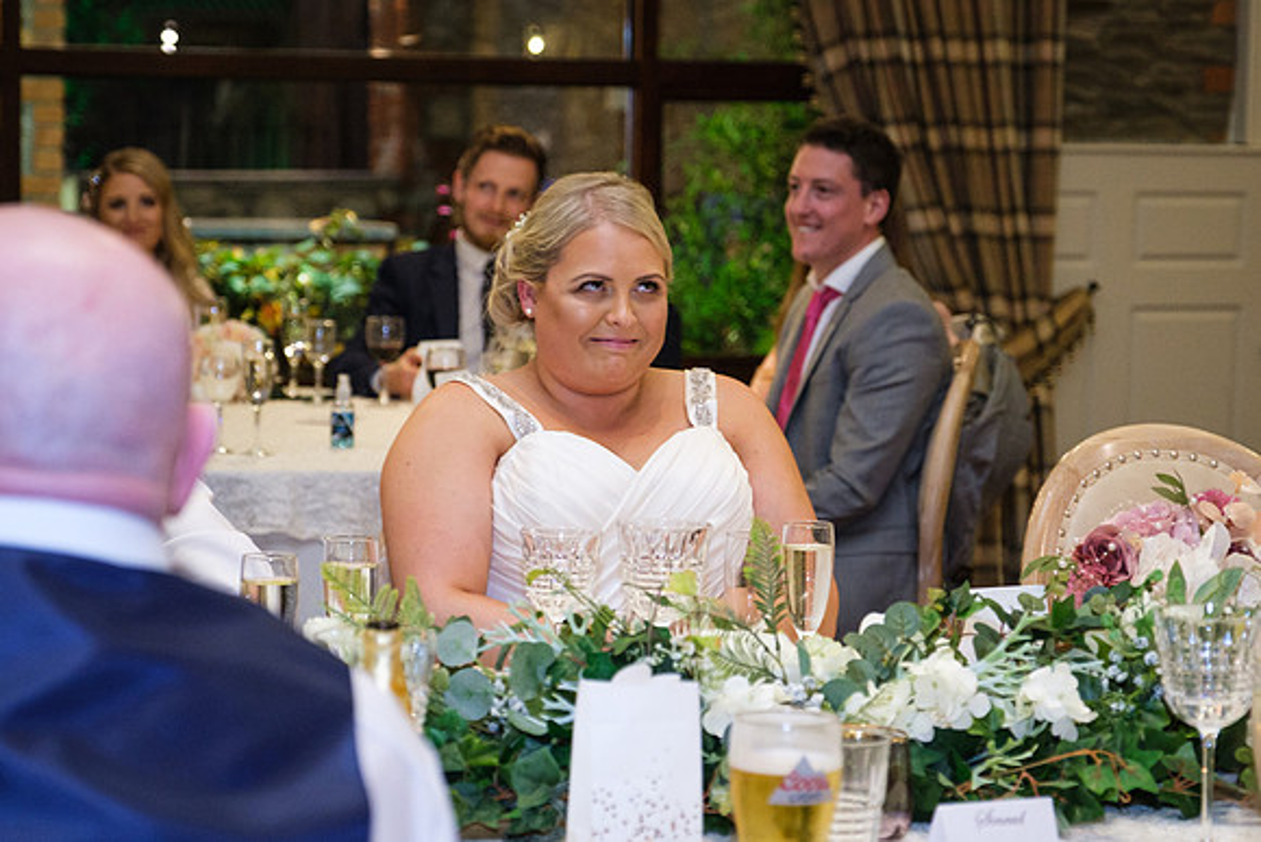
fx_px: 3867
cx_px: 624
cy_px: 417
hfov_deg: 18.5
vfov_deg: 12.4
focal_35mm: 110
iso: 1600
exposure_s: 1/125
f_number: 3.2
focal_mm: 55
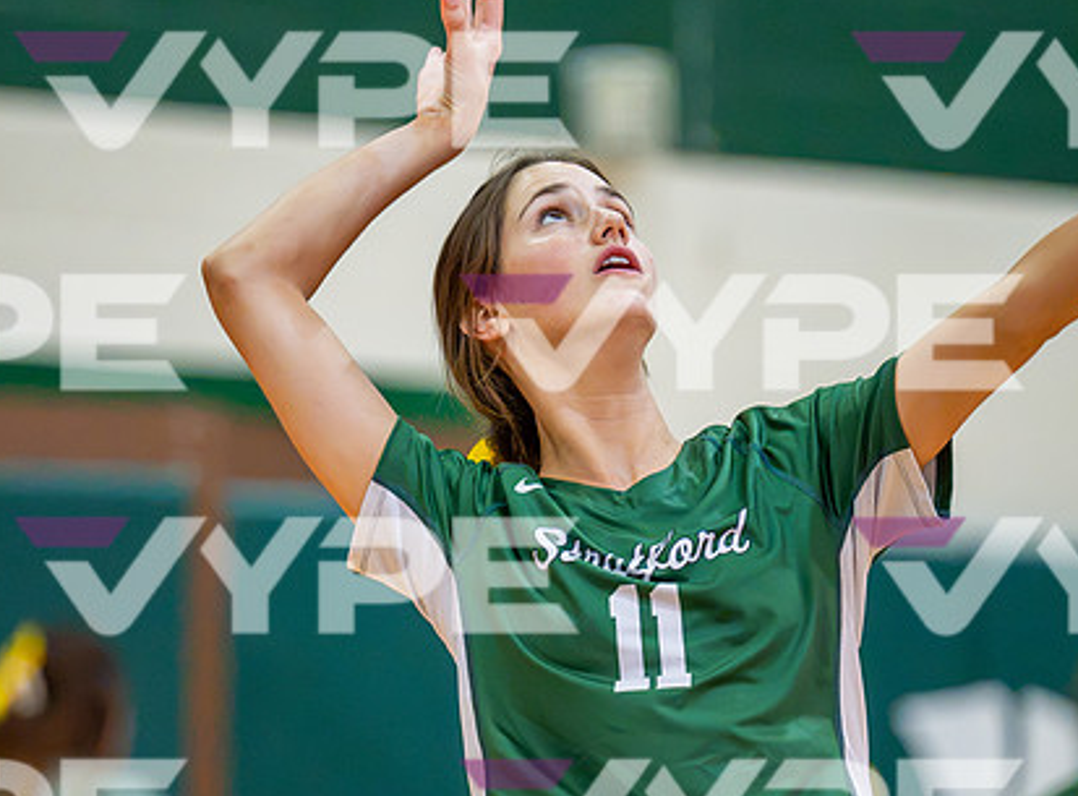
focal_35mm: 348
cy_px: 451
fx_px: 10778
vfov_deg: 4.2
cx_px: 514
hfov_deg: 5.7
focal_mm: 195
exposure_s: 1/800
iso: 9000
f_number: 2.8
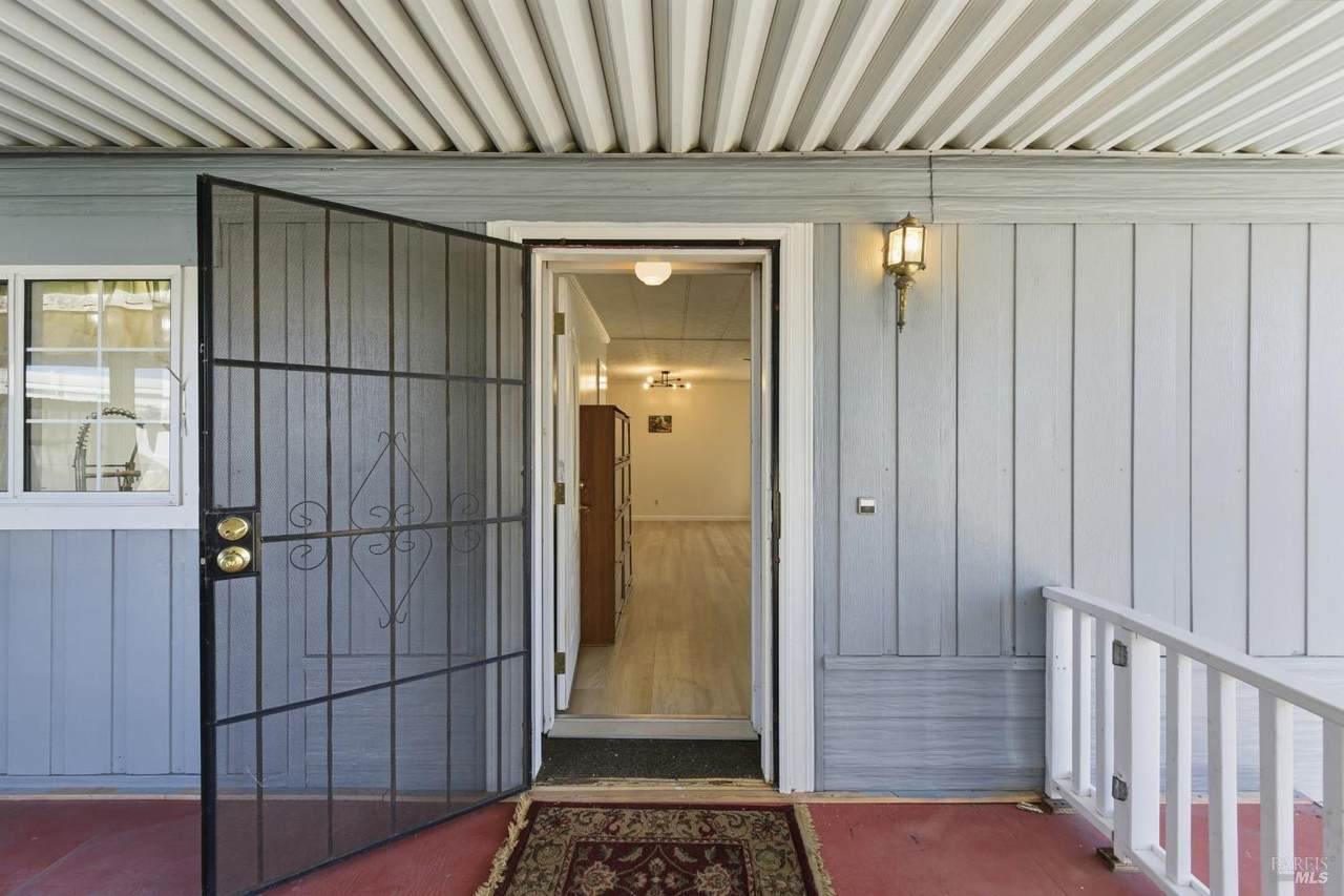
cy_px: 448
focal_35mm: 14
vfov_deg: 81.2
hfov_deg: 104.3
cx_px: 672
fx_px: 523
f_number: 8
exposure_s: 1/160
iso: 320
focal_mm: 14
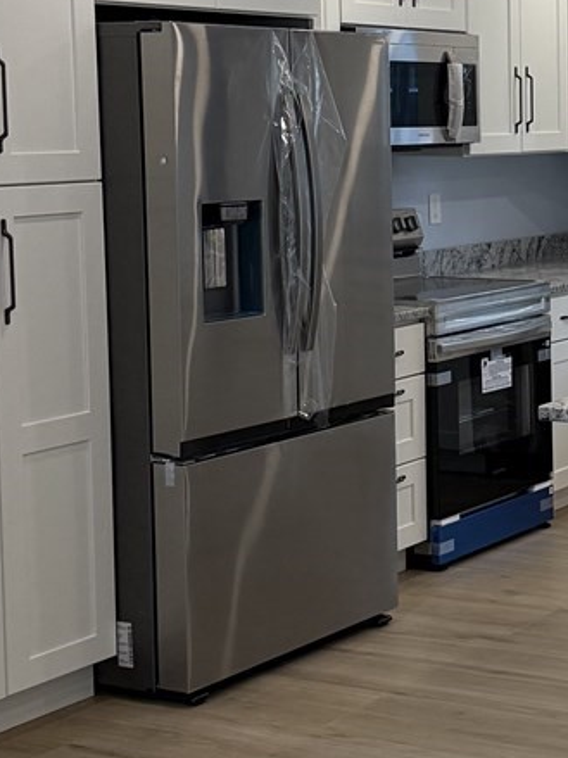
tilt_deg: -5.4
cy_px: 278
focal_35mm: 84
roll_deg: +0.2
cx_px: 694
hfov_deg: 16.8
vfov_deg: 23.2
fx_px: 1839
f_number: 1.78
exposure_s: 1/217
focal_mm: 6.76
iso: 200
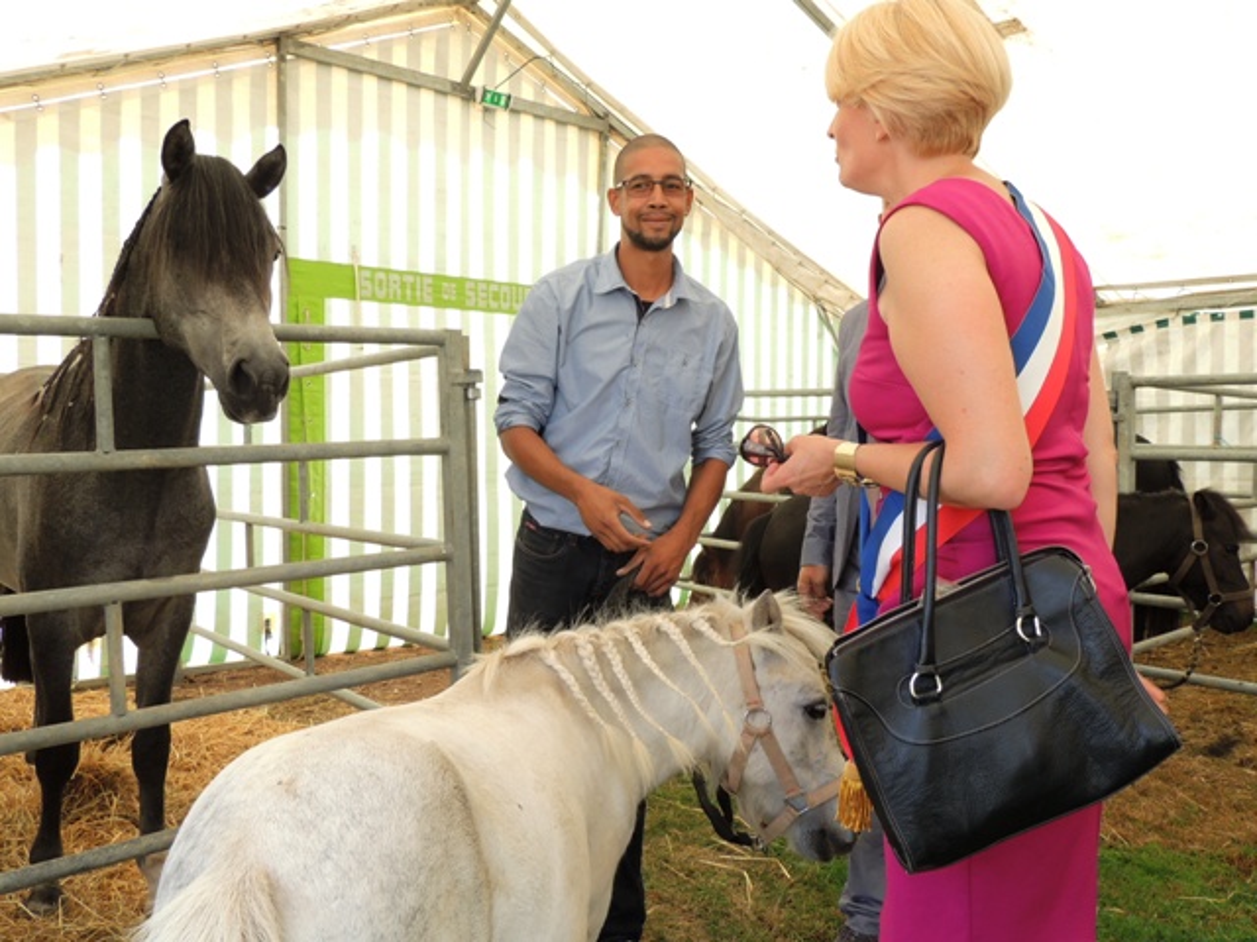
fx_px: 1089
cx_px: 628
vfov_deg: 46.8
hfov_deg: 60.0
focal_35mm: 30
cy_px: 471
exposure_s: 1/100
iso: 100
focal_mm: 5.3
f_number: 3.1
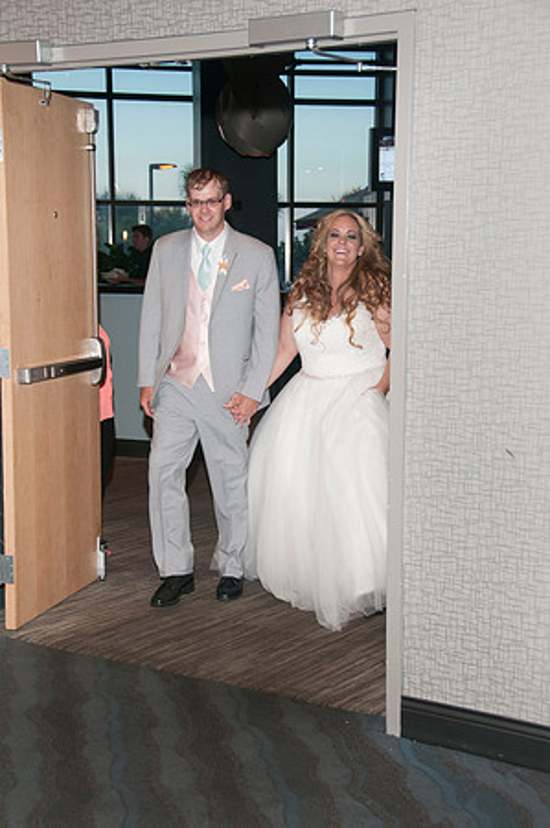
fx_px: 1309
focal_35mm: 57
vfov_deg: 35.1
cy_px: 414
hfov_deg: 23.7
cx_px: 275
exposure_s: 1/60
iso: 400
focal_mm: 38
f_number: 5.6
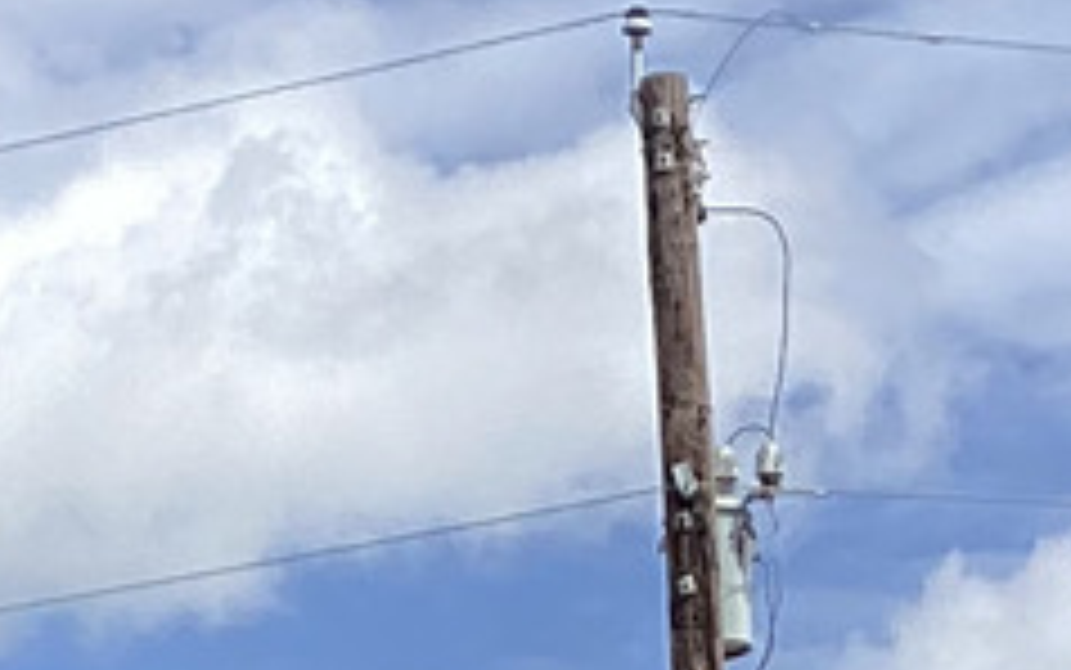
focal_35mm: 199
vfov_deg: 5.9
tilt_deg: -0.4
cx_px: 198
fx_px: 5811
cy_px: 2329
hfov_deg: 10.5
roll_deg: +3.3
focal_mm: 3.3
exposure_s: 1/1164
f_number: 2.4
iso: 25
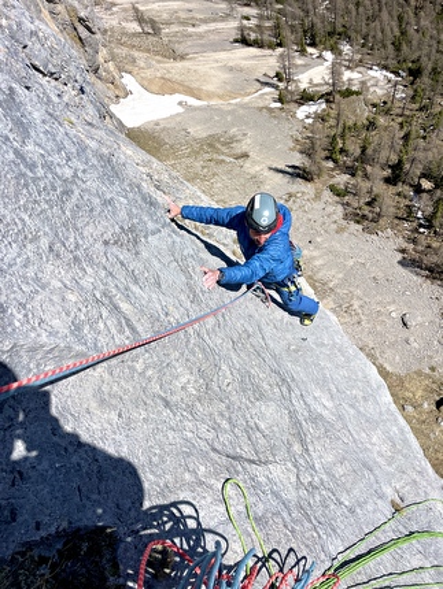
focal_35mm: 26
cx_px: 222
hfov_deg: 53.1
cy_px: 294
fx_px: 443
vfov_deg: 67.3
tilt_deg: -63.3
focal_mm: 4.2
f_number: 1.6
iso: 32
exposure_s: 1/6897
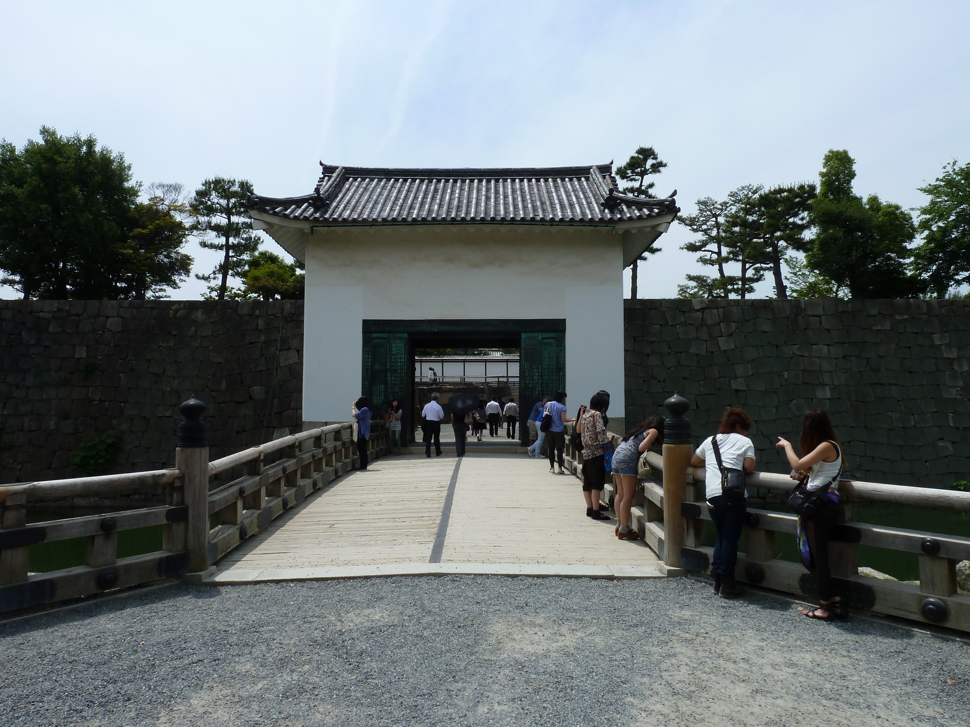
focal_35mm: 25
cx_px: 485
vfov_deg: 54.9
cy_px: 364
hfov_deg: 69.4
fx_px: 701
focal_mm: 4.1
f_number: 5.6
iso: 80
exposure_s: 1/500
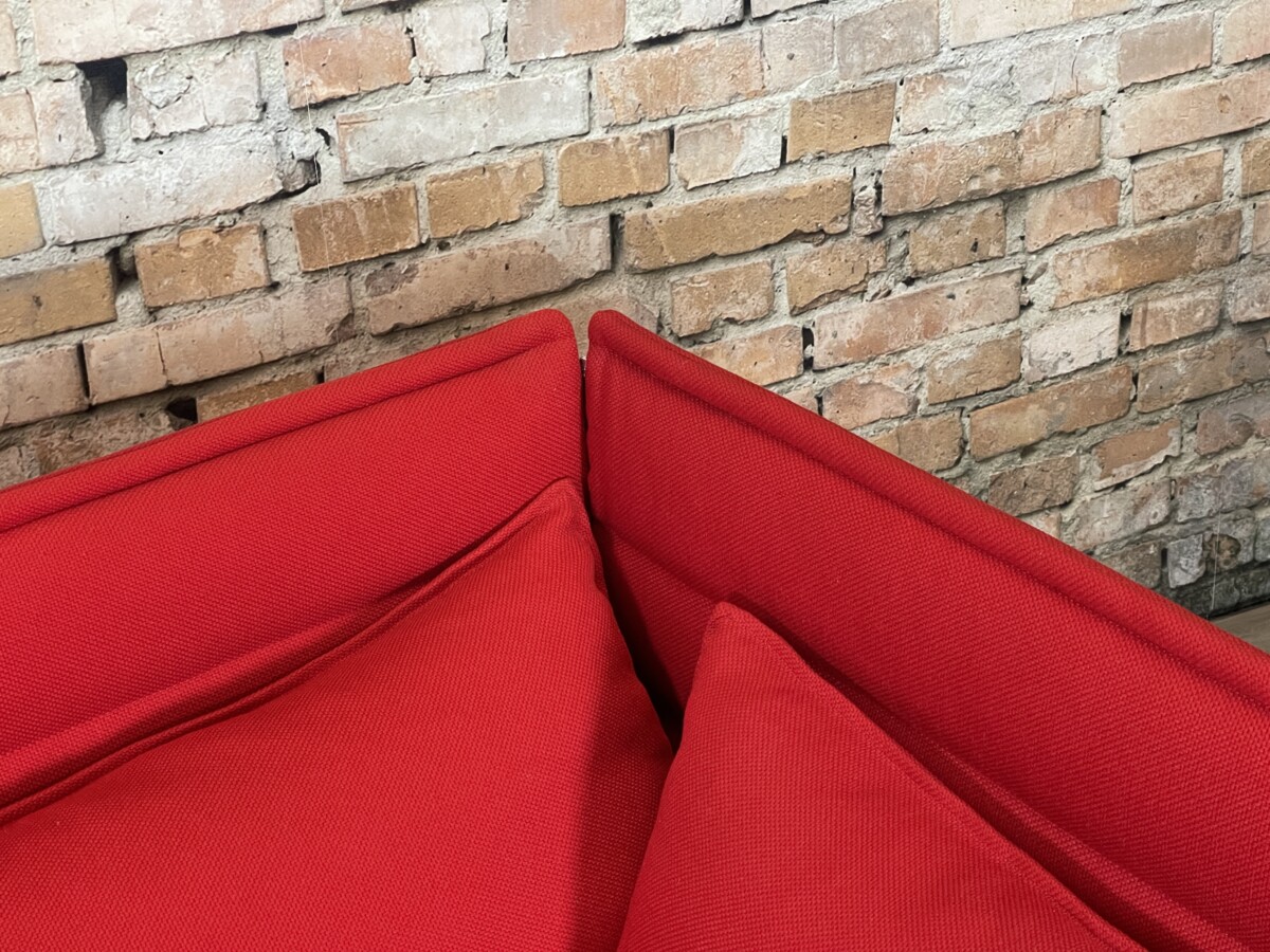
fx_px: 2348
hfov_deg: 30.3
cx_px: 635
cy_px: 476
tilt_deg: -29.9
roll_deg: +3.3
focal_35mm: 64
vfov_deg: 22.9
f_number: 2.2
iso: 200
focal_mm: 7.5
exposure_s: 1/50
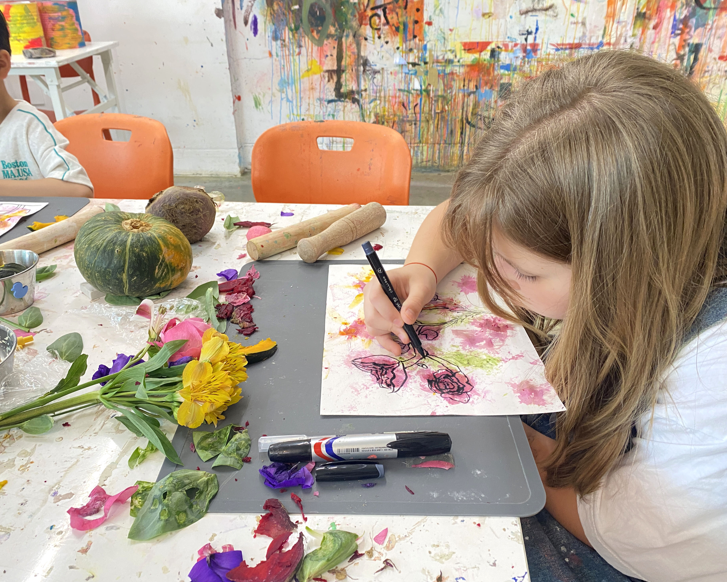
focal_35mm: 28
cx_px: 337
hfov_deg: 62.1
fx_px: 603
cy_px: 297
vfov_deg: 51.5
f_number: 1.8
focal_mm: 4.25
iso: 160
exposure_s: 1/60
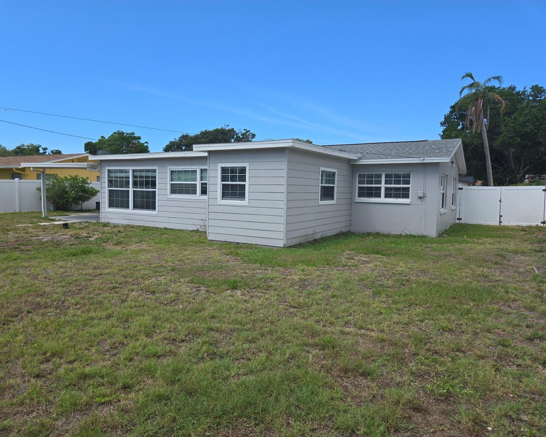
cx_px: 260
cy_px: 218
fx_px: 388
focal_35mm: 24
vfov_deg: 58.8
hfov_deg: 70.3
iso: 25
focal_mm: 5.4
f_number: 1.8
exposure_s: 1/1501
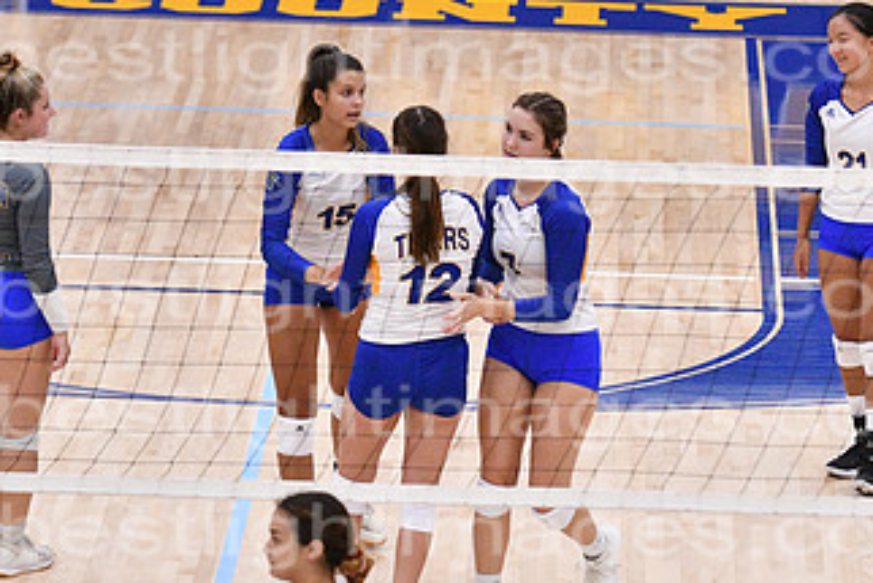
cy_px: 240
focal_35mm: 276
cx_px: 352
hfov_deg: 7.5
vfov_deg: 5.0
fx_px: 6696
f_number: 3.2
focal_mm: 102
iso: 6400
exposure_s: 1/1000
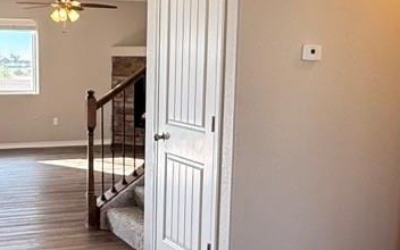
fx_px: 643
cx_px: 131
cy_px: 173
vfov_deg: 21.9
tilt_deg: -9.1
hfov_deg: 34.2
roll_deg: -0.2
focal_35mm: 59
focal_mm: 2.22
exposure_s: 1/120
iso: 100
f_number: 2.2
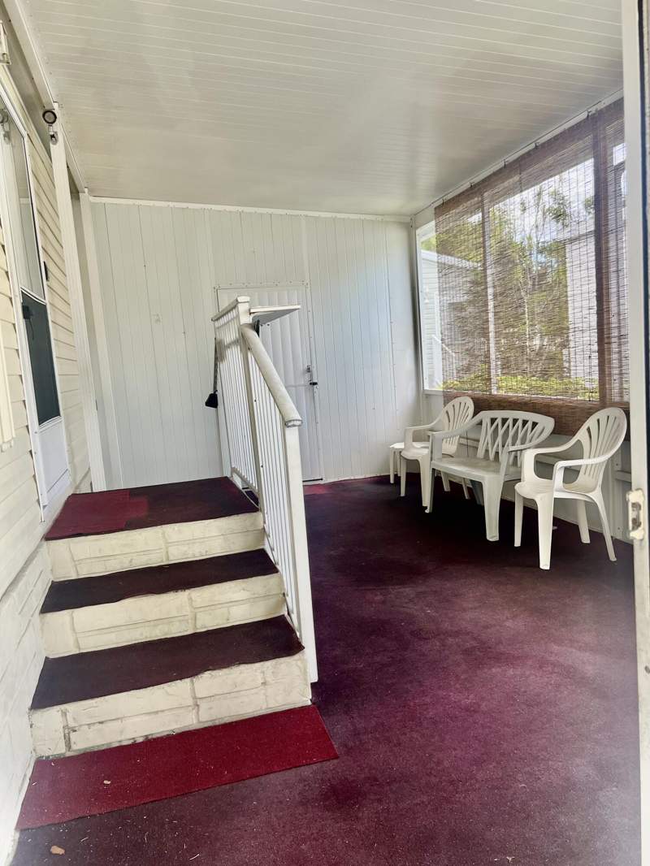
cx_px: 325
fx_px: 651
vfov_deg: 67.3
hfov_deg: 53.1
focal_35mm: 26
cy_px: 433
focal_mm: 5.7
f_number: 1.5
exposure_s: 1/121
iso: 125
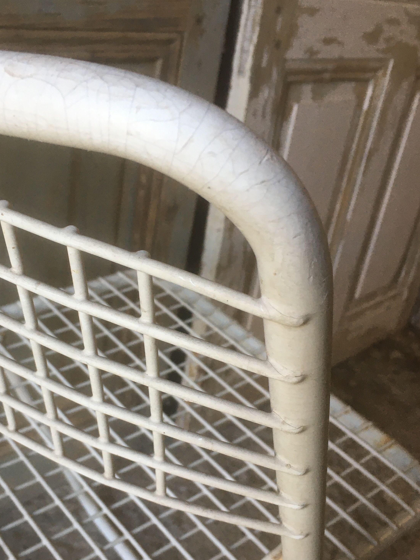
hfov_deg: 35.7
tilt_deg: -32.5
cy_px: 331
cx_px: 154
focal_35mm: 40
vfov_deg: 46.6
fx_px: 647
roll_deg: -11.1
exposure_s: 1/33
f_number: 2.2
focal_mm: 4.15
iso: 32
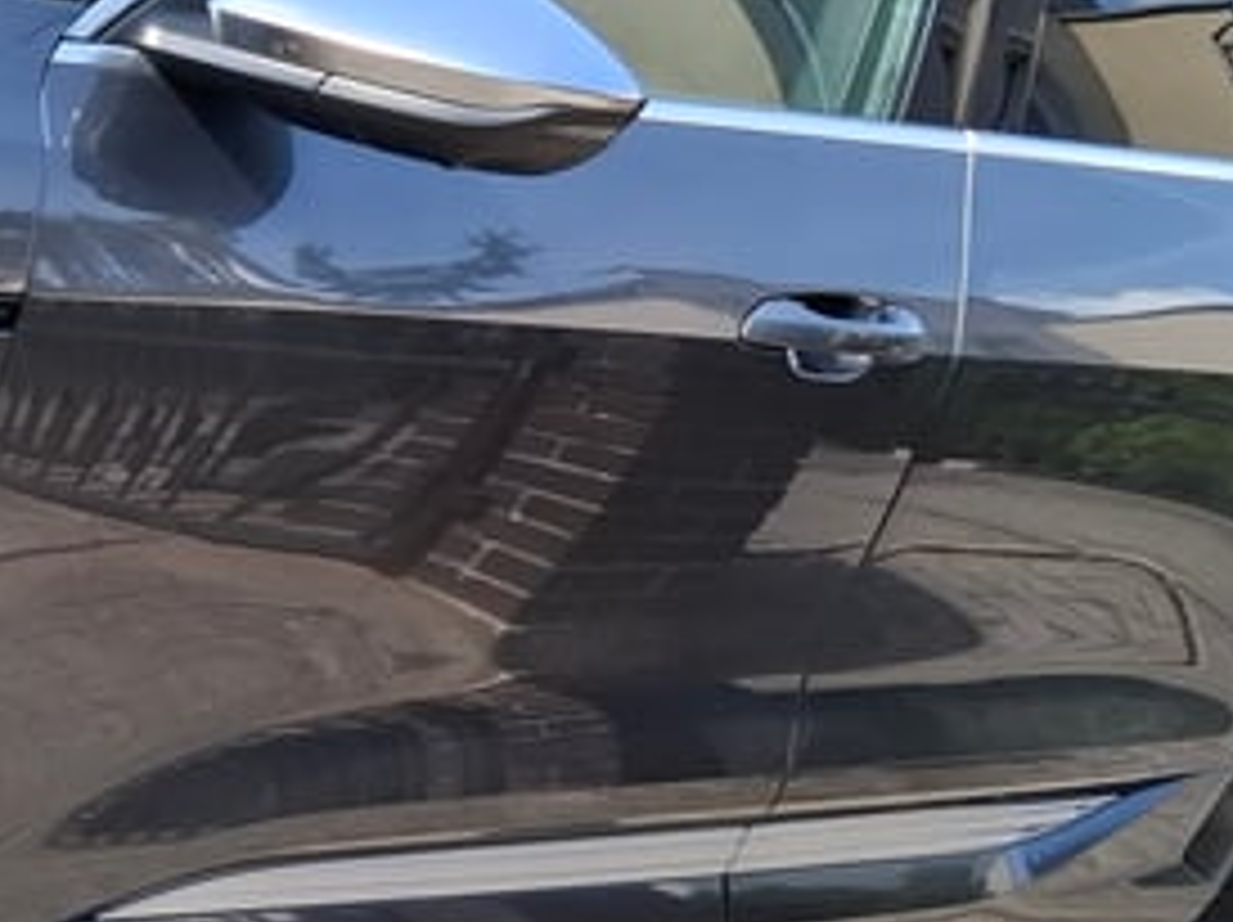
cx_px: -256
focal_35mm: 86
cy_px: 351
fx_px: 3061
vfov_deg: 17.1
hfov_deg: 21.2
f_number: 1.8
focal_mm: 5.54
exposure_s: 1/526
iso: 50
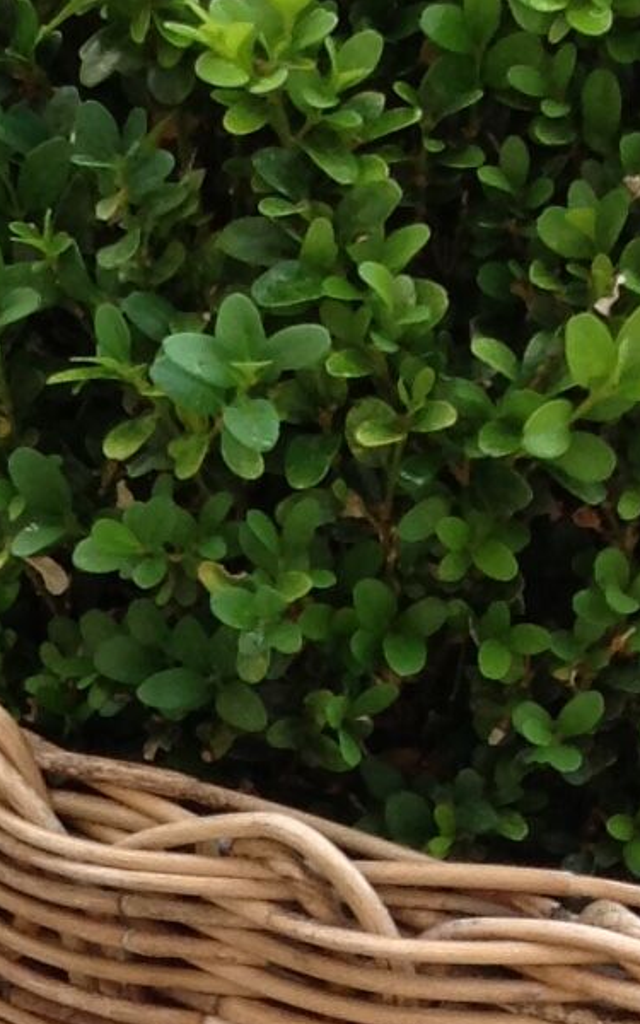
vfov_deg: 12.8
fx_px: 4465
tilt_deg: -33.4
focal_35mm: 160
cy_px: 1198
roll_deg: +2.6
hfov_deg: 7.7
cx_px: -787
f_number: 2.4
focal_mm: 4.28
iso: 50
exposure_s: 1/20
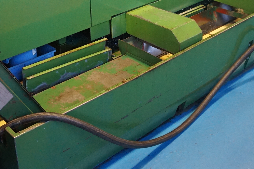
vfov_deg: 25.1
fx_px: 360
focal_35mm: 51
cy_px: -4
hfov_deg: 38.2
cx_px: 73
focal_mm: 16
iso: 3200
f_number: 3.5
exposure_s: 1/160
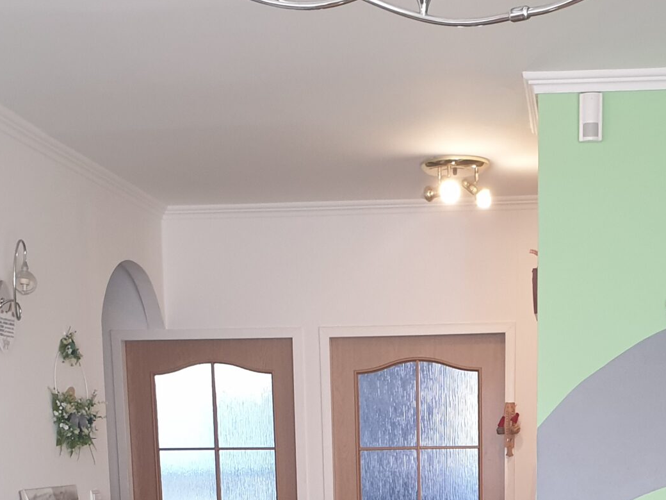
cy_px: 597
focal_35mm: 64
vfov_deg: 21.3
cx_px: 414
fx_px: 1231
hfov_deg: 30.2
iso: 200
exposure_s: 1/50
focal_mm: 4.3
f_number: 2.4
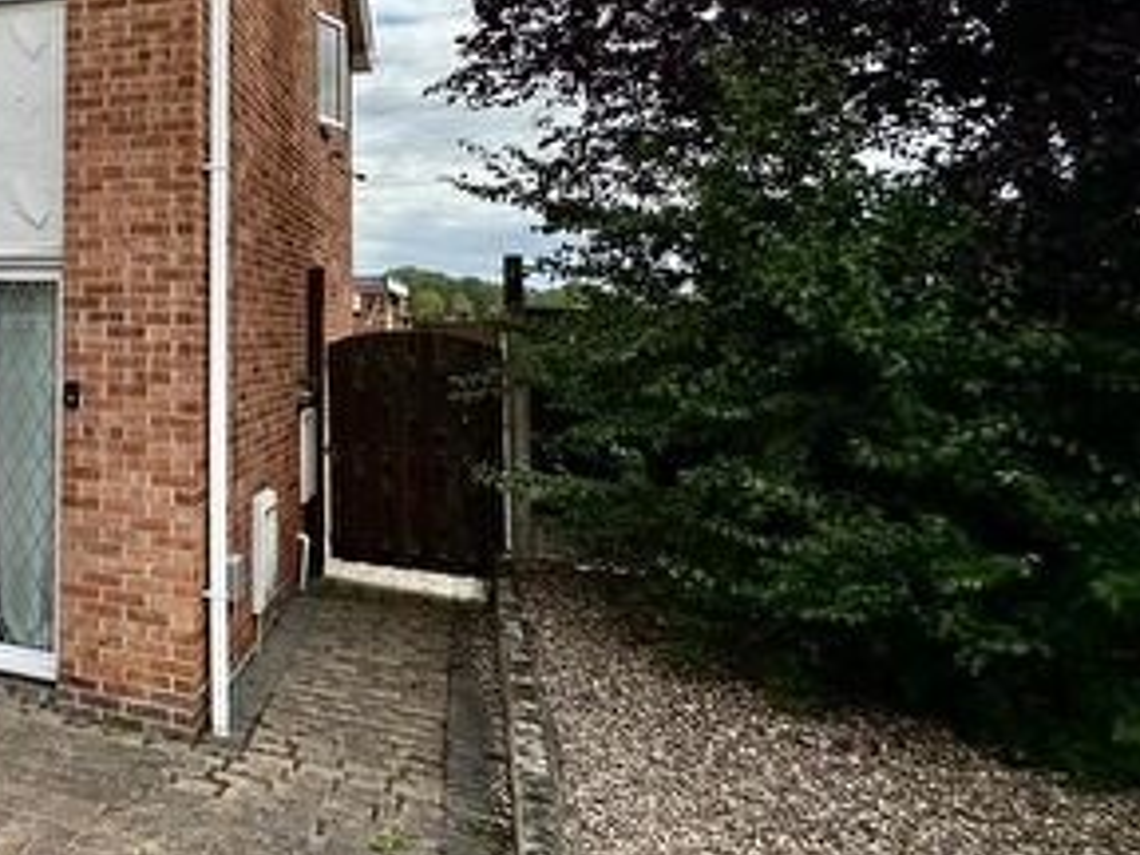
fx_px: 1120
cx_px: -131
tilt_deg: +4.2
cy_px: 228
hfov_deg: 42.0
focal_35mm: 34
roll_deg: -1.2
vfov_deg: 40.8
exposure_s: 1/1473
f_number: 2.2
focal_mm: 2.22
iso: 40
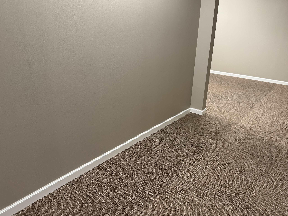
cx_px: 159
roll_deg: -3.4
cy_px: 110
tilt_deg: -22.1
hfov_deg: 61.5
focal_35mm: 29
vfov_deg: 48.2
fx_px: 241
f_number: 1.78
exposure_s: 1/60
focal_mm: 6.76
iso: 125
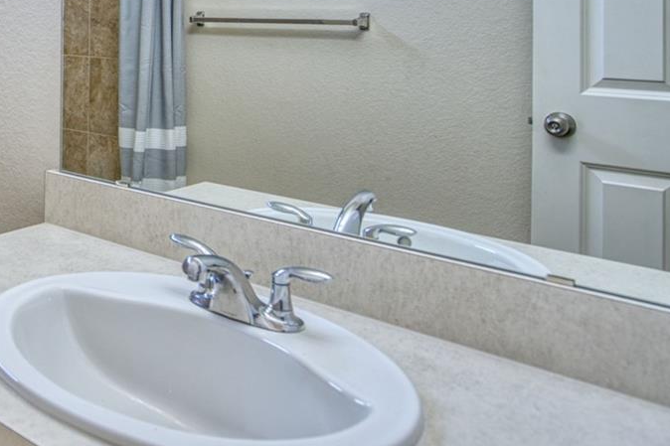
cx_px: -58
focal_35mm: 38
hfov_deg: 41.2
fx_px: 707
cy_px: 6
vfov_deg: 32.4
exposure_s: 1/40
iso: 500
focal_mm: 16
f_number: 4.5
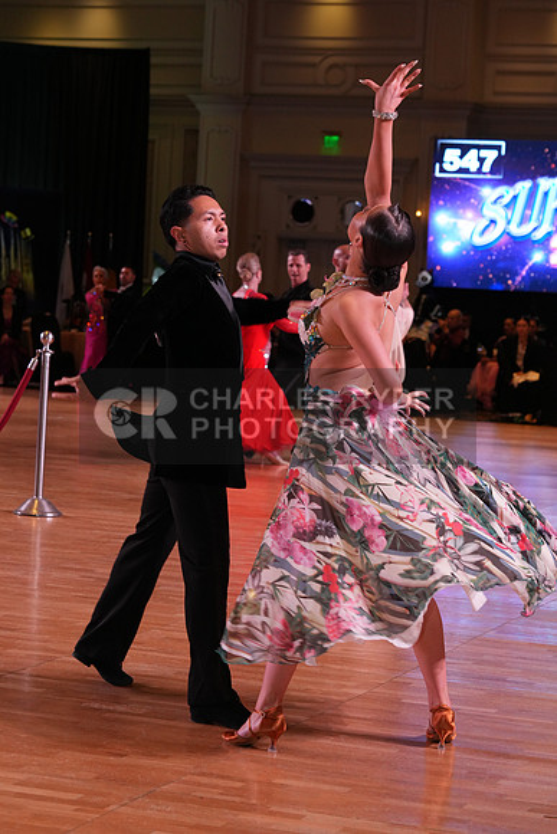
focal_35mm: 94
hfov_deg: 14.6
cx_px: 278
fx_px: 2180
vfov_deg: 21.7
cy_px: 417
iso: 2000
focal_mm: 94
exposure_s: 1/250
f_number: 6.3
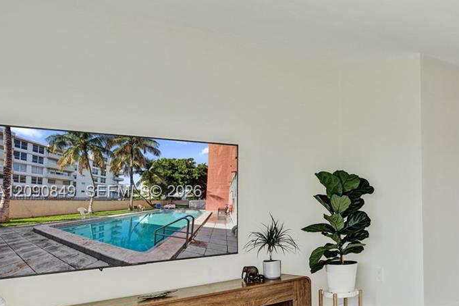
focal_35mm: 40
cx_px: 532
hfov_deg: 38.1
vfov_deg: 33.2
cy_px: 193
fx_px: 510
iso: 320
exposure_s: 1/250
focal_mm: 17
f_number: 6.3
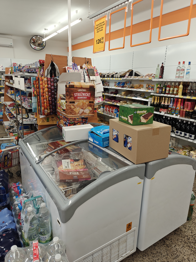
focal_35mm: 23
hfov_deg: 58.9
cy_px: 131
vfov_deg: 73.9
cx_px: 98
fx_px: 174
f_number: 1.6
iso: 125
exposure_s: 1/100
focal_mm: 6.06
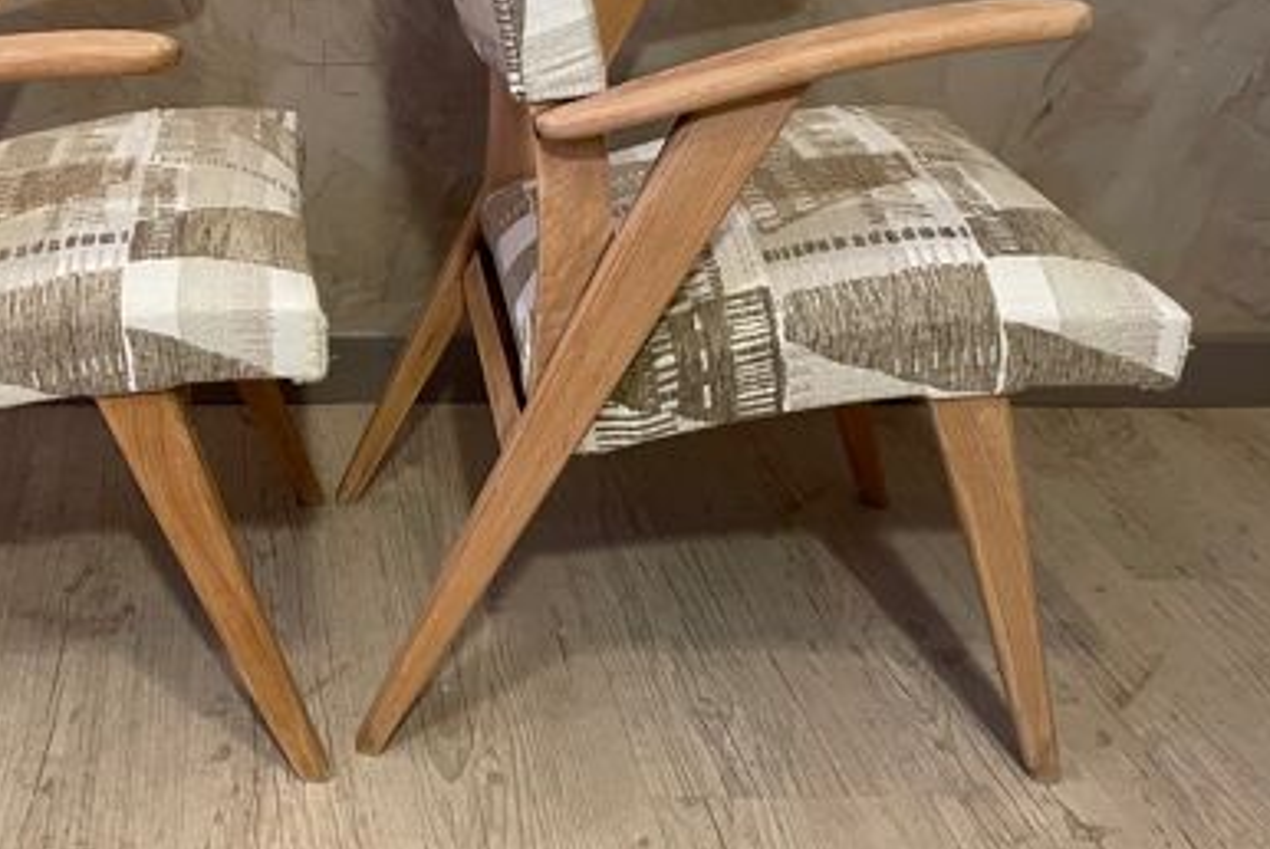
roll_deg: -0.6
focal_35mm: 42
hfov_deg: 45.1
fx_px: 1483
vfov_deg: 31.6
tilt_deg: -23.4
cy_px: 253
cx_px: 345
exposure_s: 1/33
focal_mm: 4.2
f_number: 1.6
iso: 500
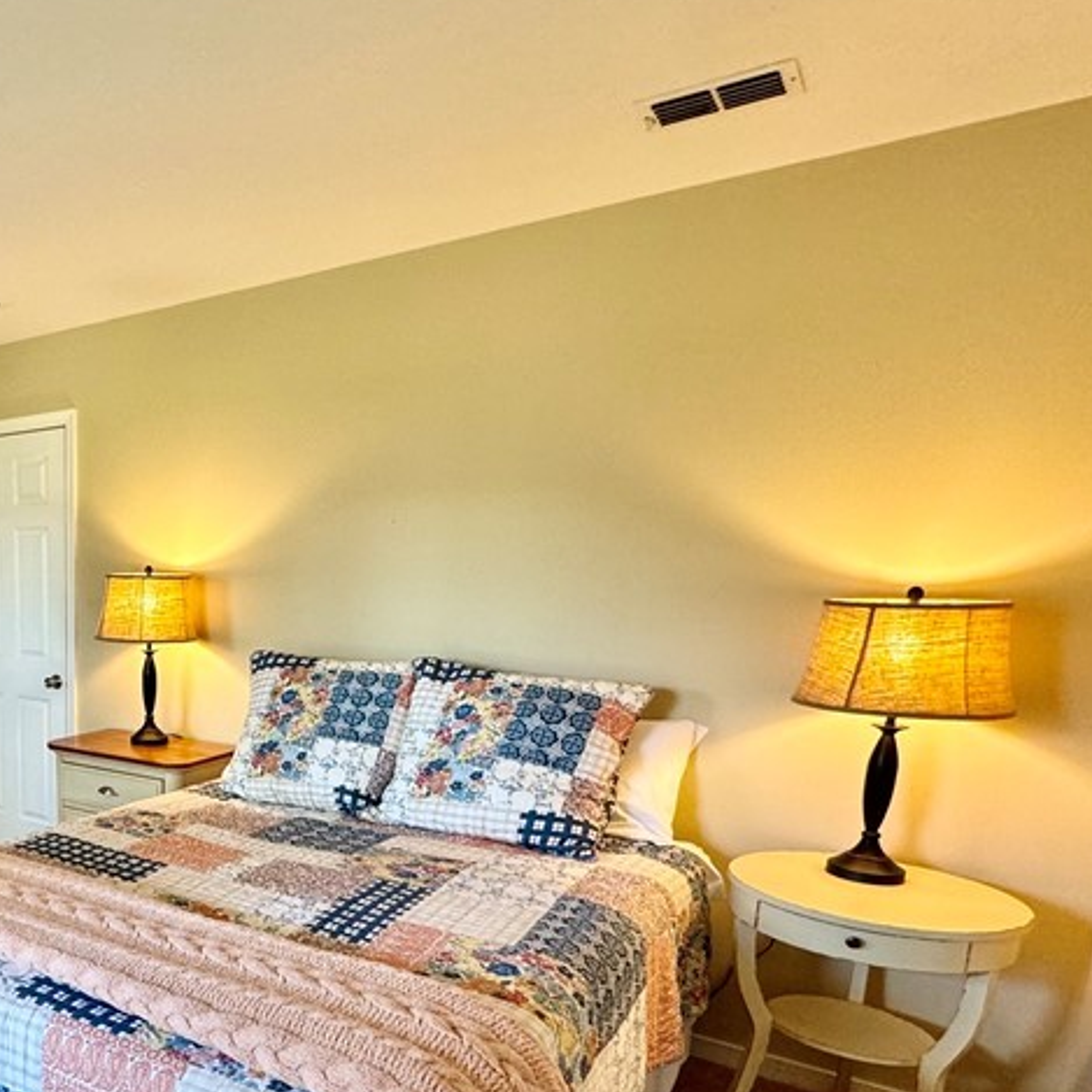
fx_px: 964
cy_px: 747
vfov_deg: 57.5
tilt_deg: -11.2
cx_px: 75
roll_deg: +0.4
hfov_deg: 51.0
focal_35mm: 27
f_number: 2.2
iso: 200
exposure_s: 1/60
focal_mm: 2.22
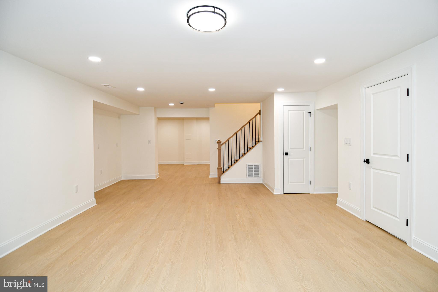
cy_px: 146
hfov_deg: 90.0
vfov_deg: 67.4
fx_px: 219
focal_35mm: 18
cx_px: 219
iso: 200
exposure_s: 1/60
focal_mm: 12
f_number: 4
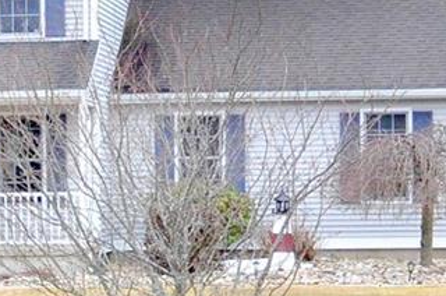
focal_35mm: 96
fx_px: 1187
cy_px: 114
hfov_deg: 20.3
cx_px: -40
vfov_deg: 14.2
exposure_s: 1/320
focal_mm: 20
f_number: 7.1
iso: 1000
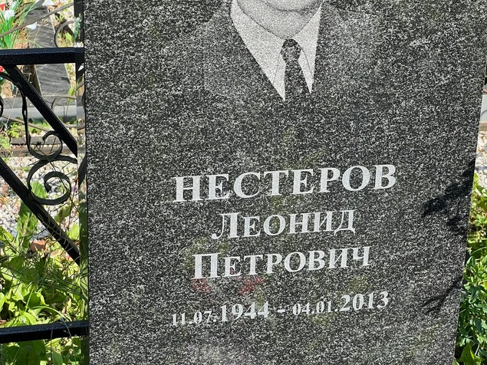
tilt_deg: -24.6
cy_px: 214
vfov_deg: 15.2
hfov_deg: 20.2
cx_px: 303
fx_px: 1364
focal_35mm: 97
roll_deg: -4.3
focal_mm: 9
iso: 32
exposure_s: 1/246
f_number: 2.8
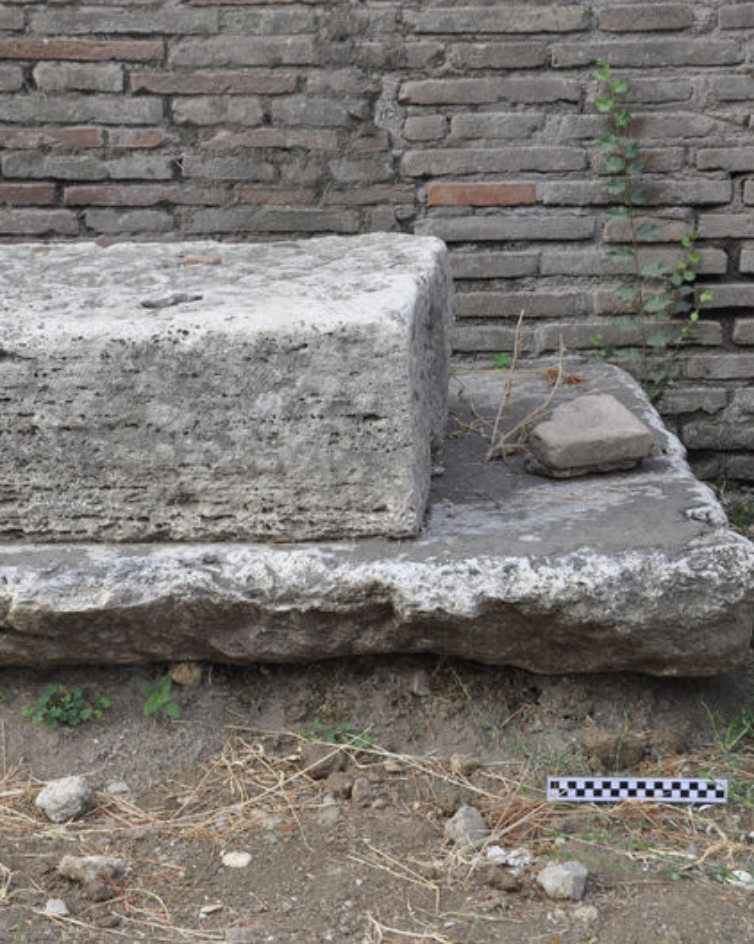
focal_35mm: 98
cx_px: 248
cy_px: 471
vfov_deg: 19.6
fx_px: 2735
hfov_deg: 15.7
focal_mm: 46
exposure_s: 1/125
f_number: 9
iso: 400
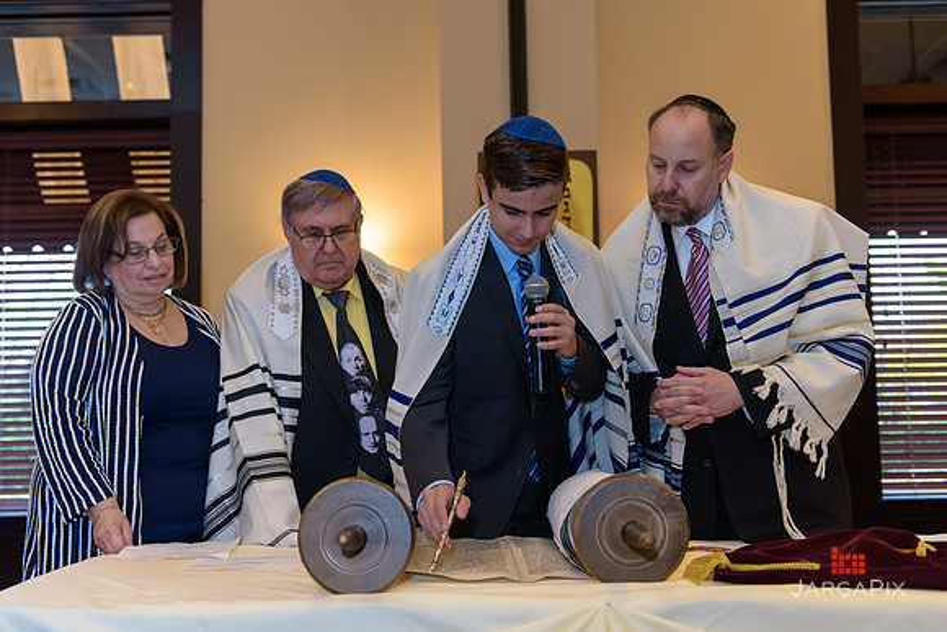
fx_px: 1158
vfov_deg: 30.5
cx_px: 474
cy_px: 316
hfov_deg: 44.5
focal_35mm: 44
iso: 1250
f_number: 3.2
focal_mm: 44
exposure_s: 1/125
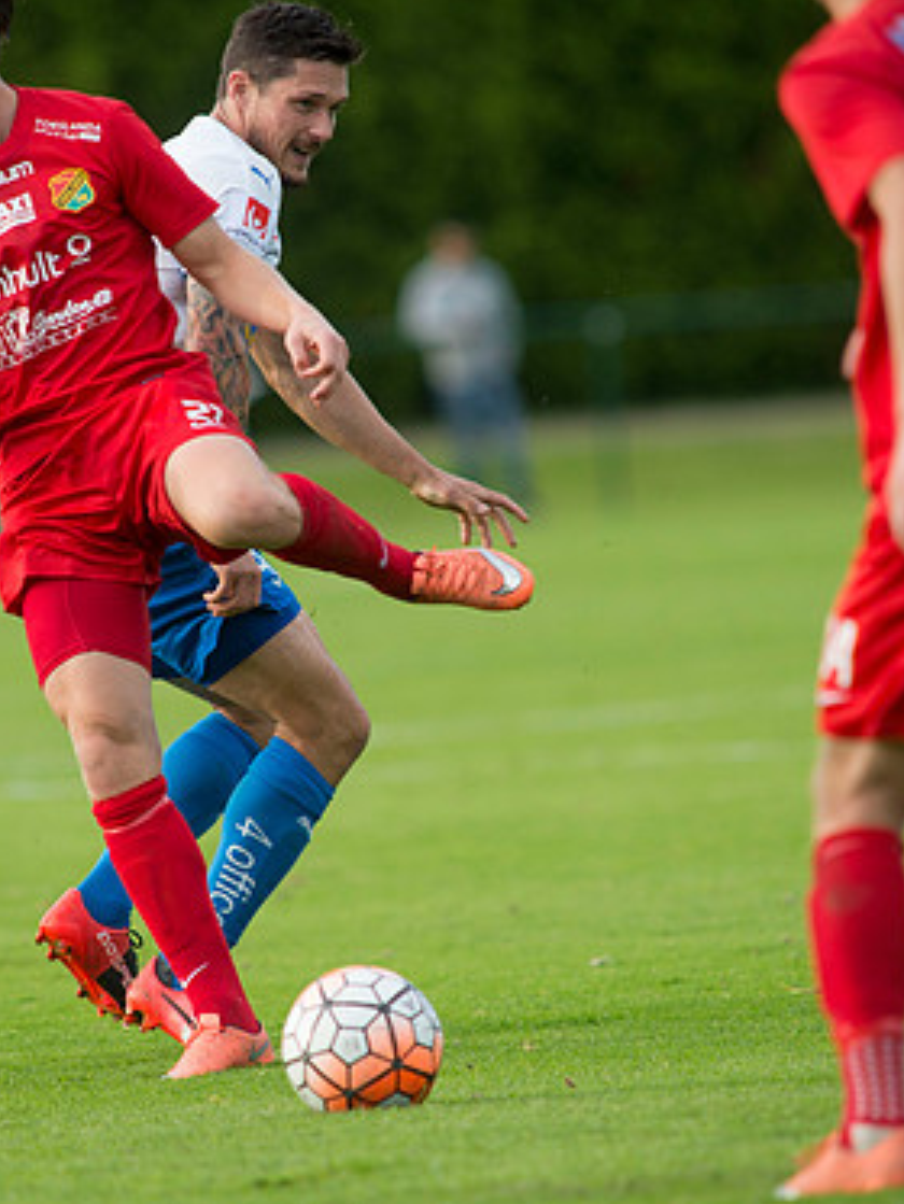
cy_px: 584
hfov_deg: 2.4
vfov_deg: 3.2
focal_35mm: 627
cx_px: 274
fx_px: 21820
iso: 640
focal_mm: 420
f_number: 4
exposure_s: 1/1000
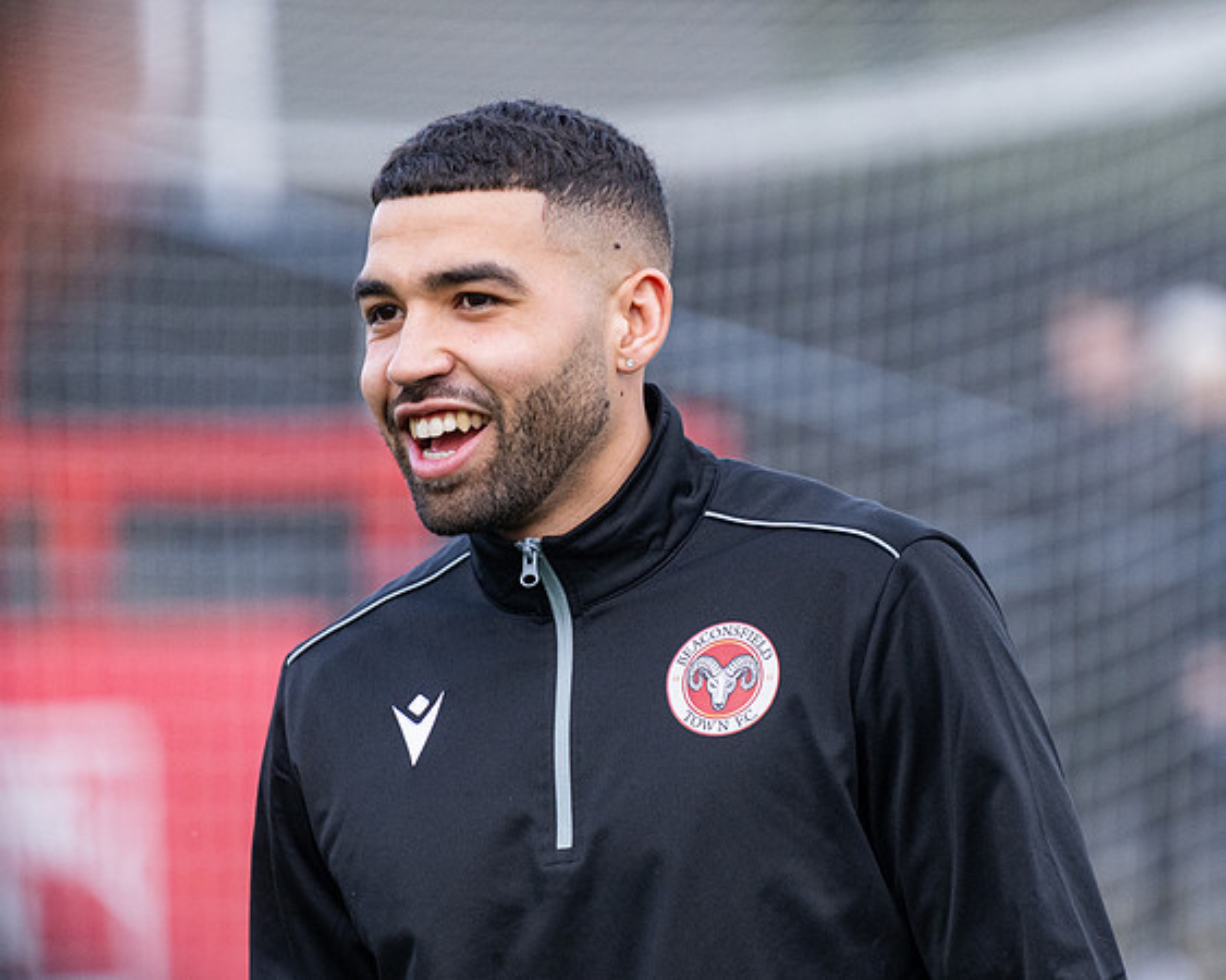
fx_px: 19437
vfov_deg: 2.9
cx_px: 787
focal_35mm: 536
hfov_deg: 3.6
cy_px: 576
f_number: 4
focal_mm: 260
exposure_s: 1/1250
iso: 800
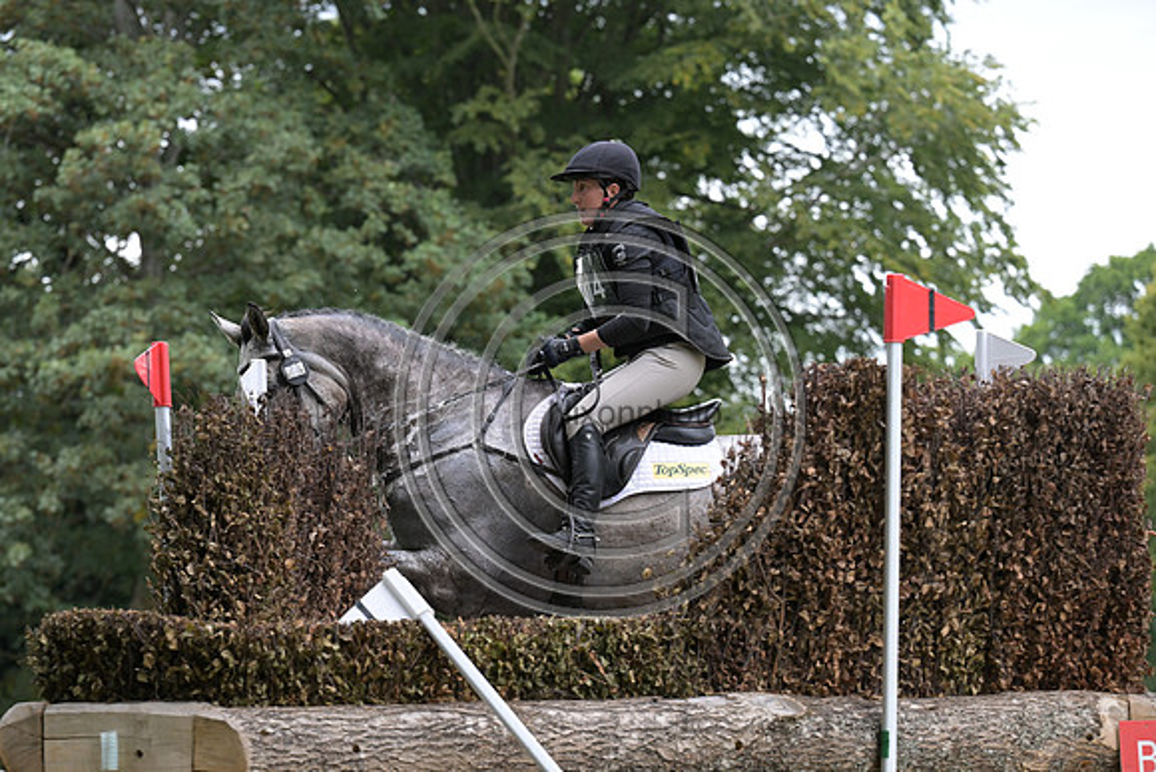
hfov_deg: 14.2
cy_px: 386
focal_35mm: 145
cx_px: 578
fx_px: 4657
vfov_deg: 9.5
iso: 2500
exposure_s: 1/1250
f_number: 5.6
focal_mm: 145
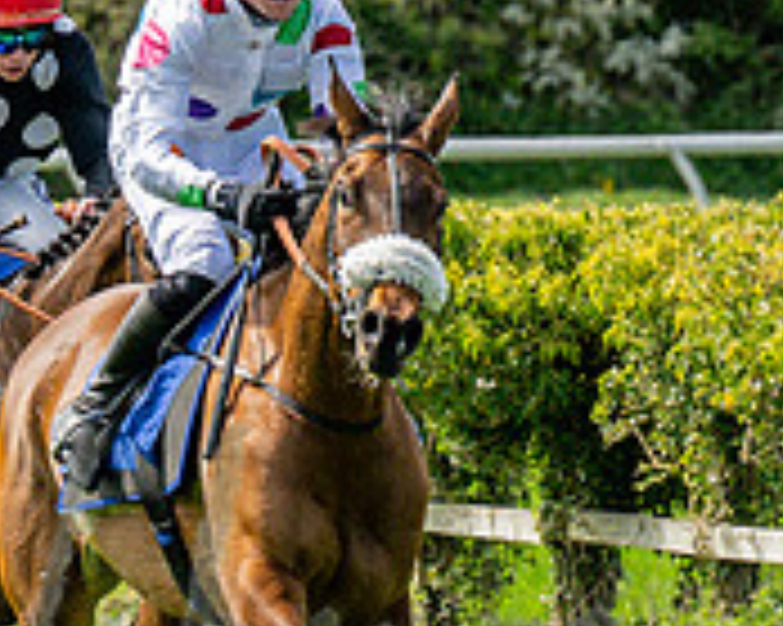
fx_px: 23184
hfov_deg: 1.9
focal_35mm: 1001
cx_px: -646
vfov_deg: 1.5
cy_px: 492
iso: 400
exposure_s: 1/2500
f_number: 4
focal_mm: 145
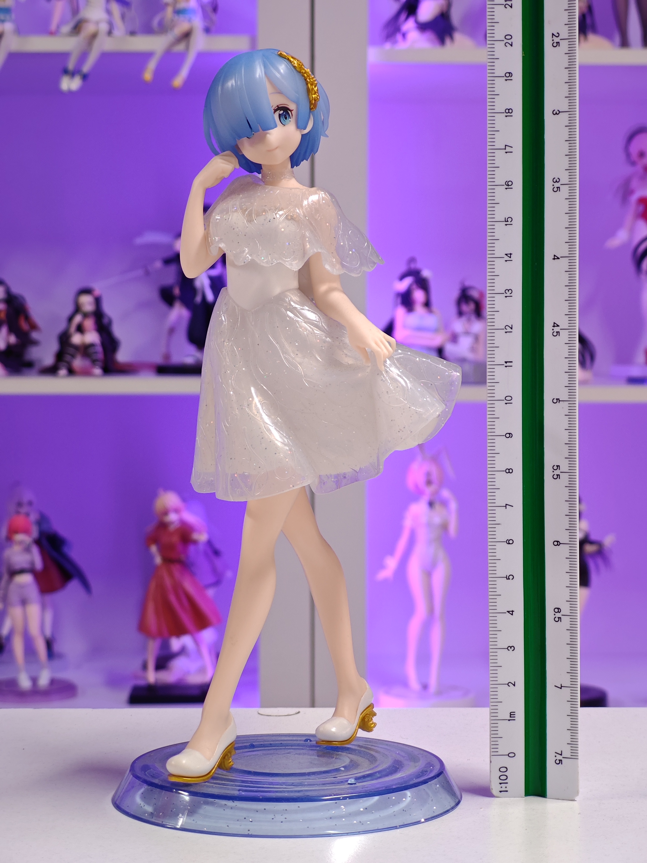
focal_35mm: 80
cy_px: 432
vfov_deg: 24.4
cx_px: 324
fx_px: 1994
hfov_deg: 18.4
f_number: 2.4
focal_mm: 7.48
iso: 400
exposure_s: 1/17.8
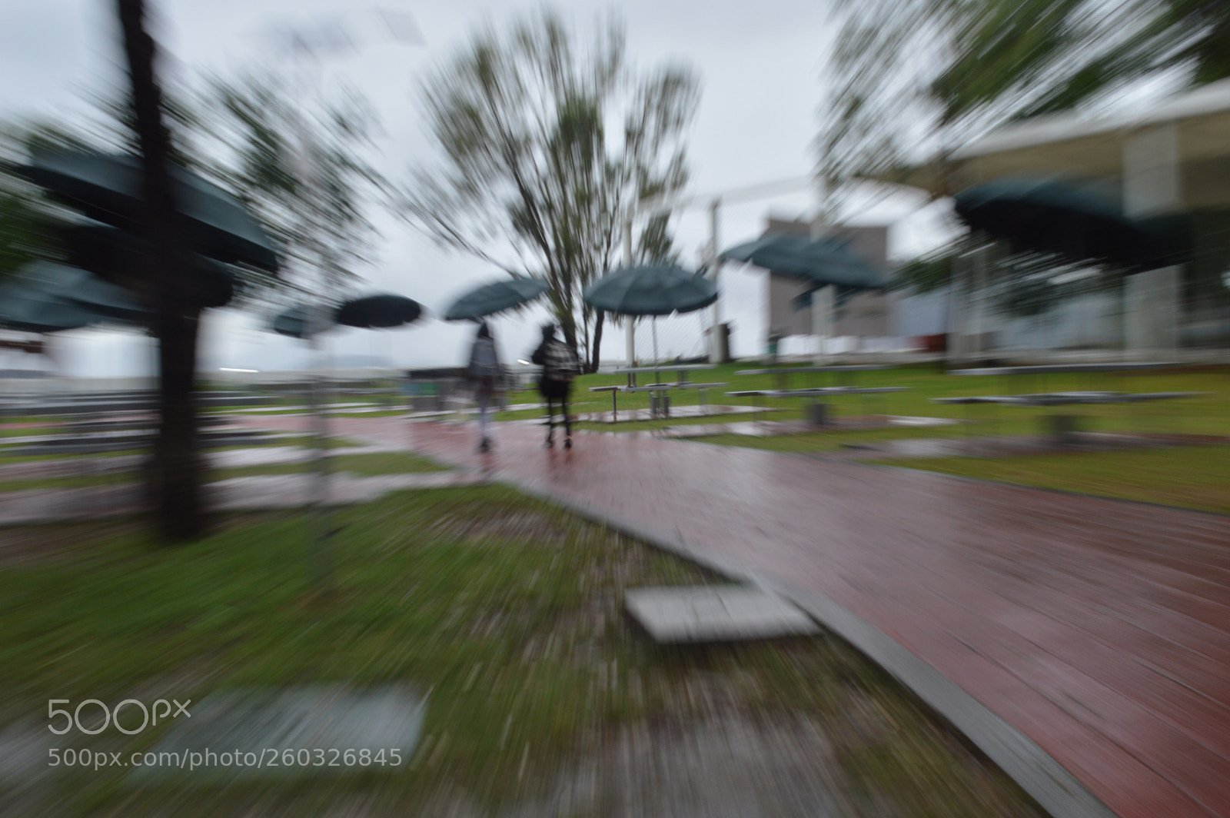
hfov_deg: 57.3
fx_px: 1127
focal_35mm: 33
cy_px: 409
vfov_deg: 39.9
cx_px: 615
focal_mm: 22
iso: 200
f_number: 25
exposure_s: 1/6
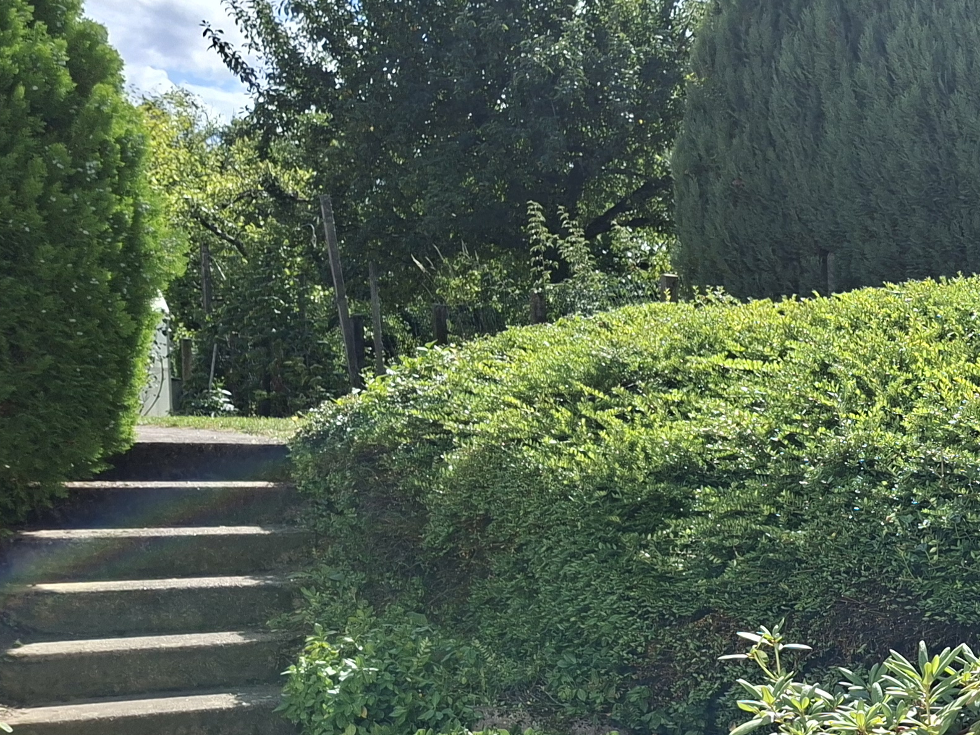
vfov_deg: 24.6
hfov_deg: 29.0
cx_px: 1157
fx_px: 1642
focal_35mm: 58
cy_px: 632
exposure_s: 1/1799
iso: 50
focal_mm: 5.54
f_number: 1.8
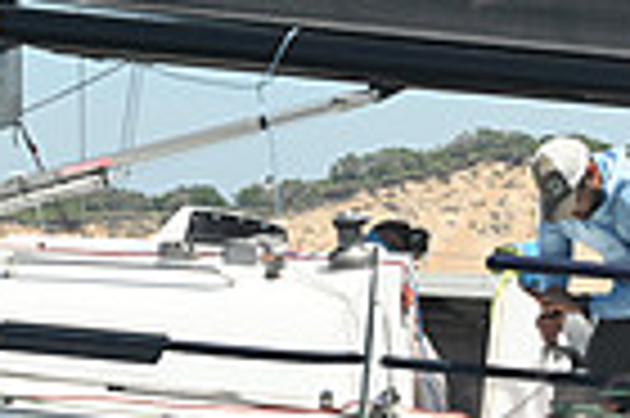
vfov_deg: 4.4
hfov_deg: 6.6
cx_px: 234
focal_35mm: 311
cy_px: 187
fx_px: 5436
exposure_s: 1/1000
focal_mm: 75
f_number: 7.1
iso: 320
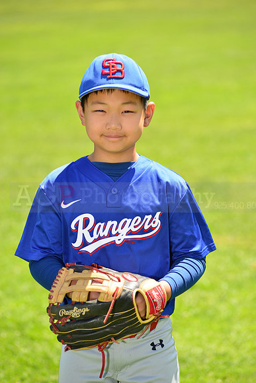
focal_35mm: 160
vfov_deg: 12.8
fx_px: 1706
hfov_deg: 8.6
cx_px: 128
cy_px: 192
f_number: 5
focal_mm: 160
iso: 100
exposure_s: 1/250
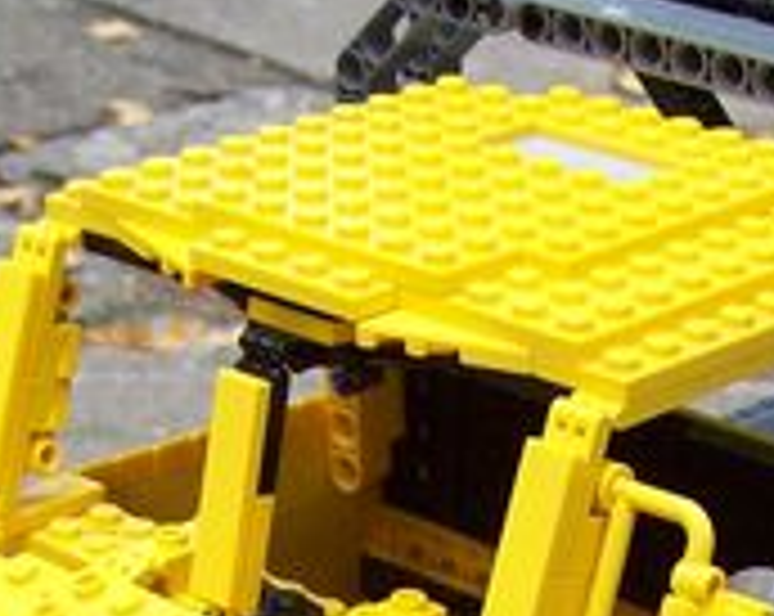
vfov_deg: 11.2
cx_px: 585
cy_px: 989
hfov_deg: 14.7
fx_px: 2996
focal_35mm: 131
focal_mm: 6
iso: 80
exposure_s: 1/146
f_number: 2.7
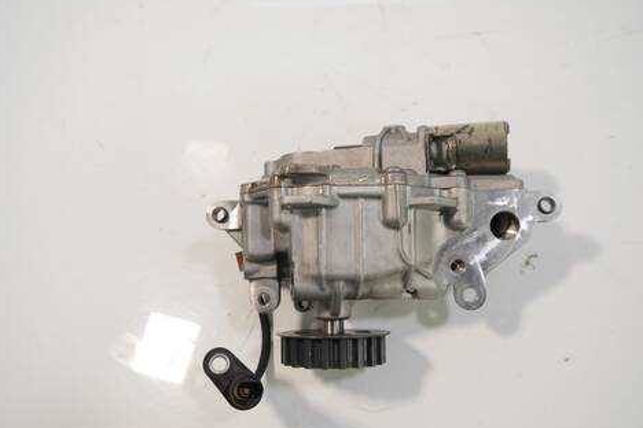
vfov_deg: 41.1
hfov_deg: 58.7
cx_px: 324
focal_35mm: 32
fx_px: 572
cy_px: 233
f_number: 3.5
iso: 320
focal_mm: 15
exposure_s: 1/60
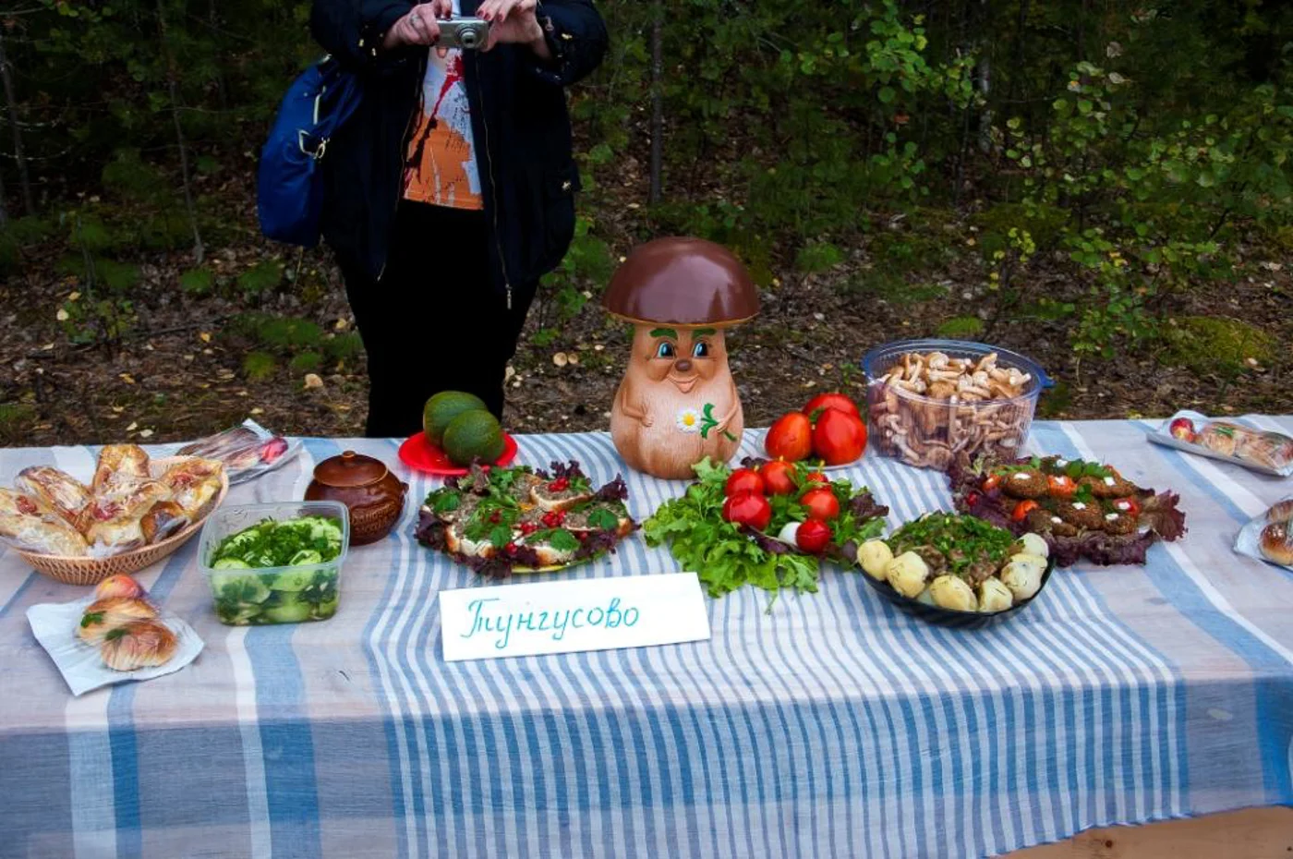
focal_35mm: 39
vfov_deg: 34.1
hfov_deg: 49.6
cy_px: 430
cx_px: 646
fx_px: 1399
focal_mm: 26
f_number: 6.3
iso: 250
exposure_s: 1/250
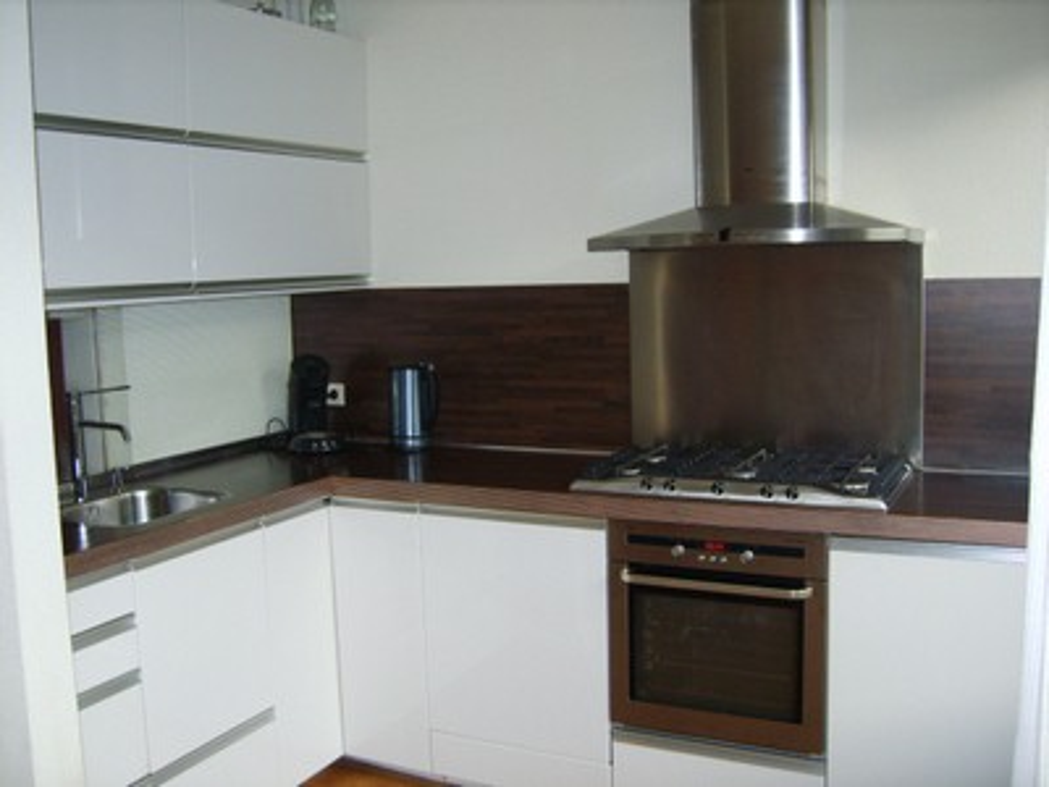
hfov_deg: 52.6
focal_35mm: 35
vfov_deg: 40.7
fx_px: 1061
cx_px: 524
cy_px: 394
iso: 100
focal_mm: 7.4
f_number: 2.8
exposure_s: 1/30
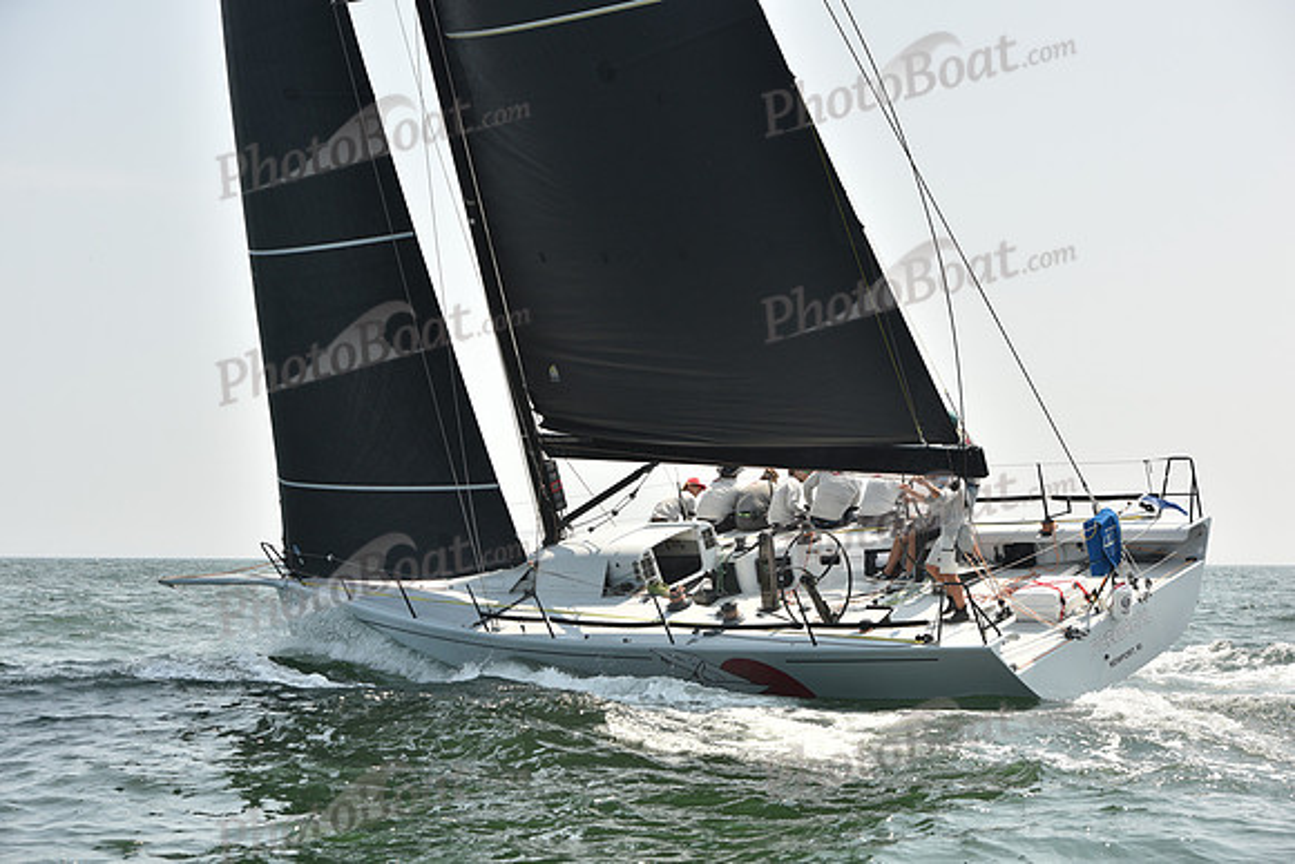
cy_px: 432
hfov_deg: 28.8
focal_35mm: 70
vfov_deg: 19.5
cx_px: 648
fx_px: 2519
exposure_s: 1/800
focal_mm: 70
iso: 250
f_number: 7.1
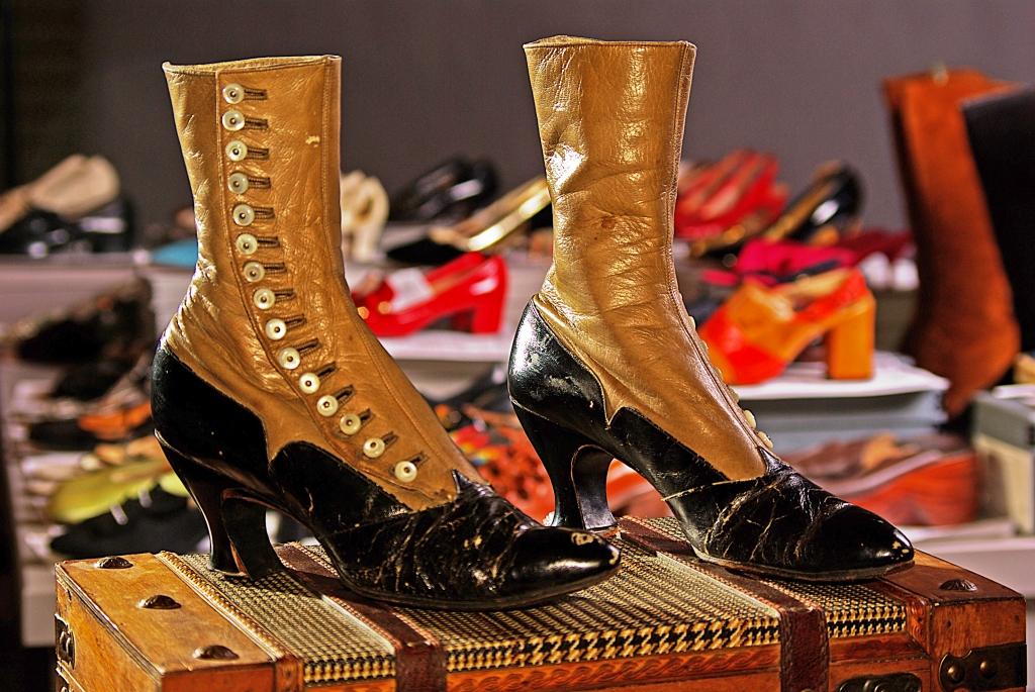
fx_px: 2504
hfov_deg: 23.4
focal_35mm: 87
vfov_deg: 15.7
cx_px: 518
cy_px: 346
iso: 100
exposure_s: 1/180
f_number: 6.7
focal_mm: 58
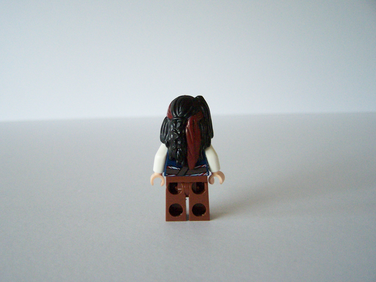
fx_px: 413
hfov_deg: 49.0
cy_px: 141
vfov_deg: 37.7
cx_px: 188
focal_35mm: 38
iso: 400
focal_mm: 6.3
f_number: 2.8
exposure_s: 1/60
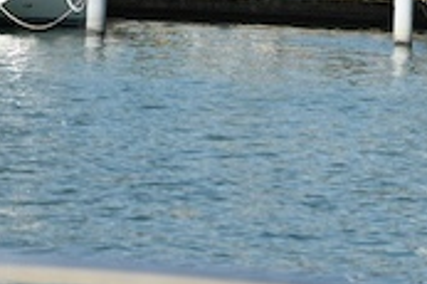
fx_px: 3839
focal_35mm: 324
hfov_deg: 6.3
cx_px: 447
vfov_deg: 4.2
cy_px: -182
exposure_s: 1/1000
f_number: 4
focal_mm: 70
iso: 100
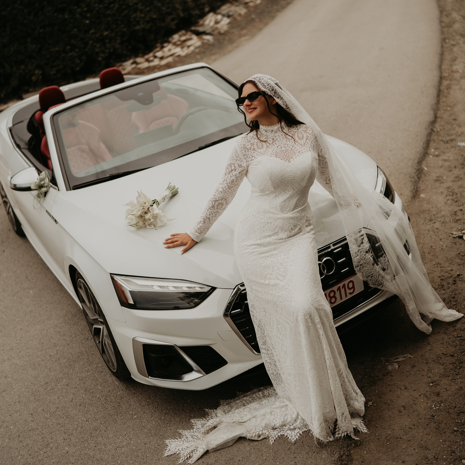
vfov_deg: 37.2
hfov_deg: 37.6
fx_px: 684
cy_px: 163
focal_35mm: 45
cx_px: 232
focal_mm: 35
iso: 100
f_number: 1.6
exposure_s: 1/320
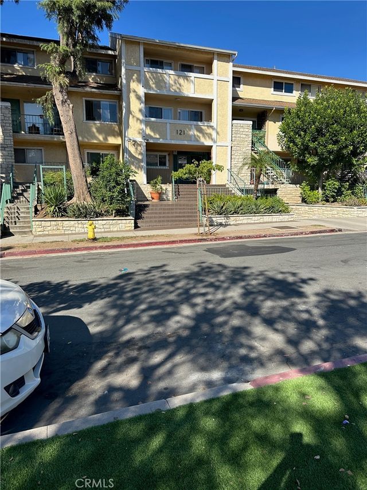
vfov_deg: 71.6
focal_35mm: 24
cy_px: 245
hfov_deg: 56.8
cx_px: 184
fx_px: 339
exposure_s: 1/2882
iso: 80
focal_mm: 6.86
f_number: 1.78
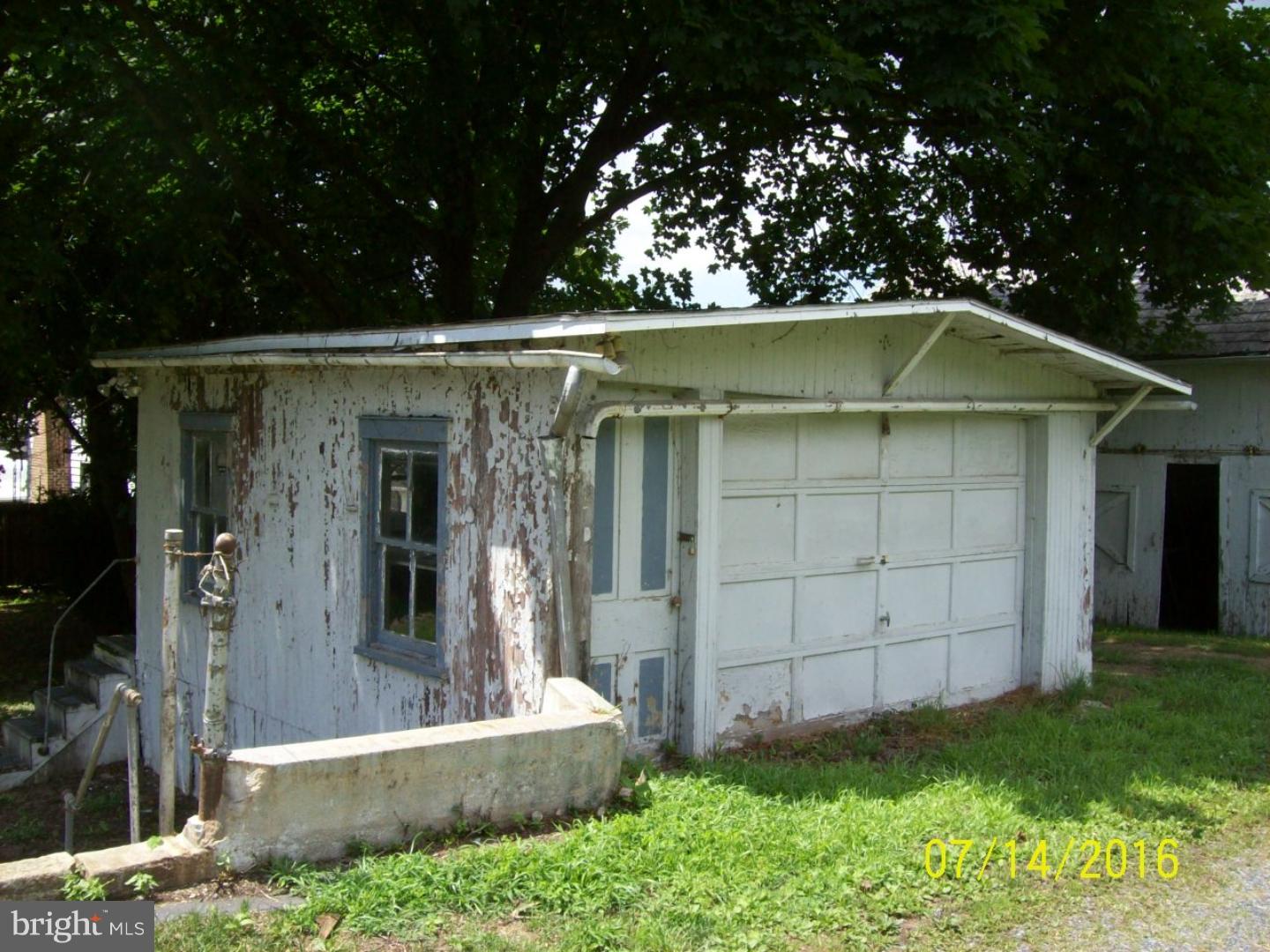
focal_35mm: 36
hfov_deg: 51.4
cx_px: 635
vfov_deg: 39.7
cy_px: 476
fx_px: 1321
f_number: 4.8
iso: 80
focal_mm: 6
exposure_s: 1/310
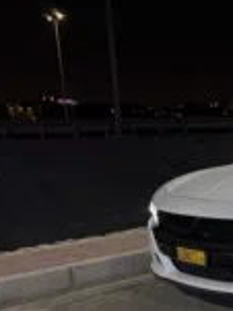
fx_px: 620
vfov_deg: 27.5
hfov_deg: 19.7
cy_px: 255
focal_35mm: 69
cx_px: 299
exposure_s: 1/60
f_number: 1.6
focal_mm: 5.96
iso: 400
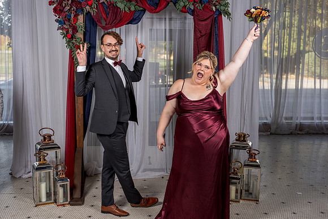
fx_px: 319
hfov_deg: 54.4
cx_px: 164
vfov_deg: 37.9
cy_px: 110
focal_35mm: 35
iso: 125
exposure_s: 1/160
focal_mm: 35
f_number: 4.5
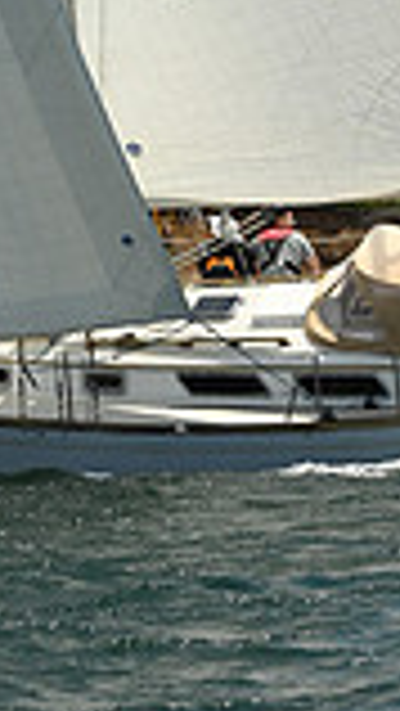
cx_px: 128
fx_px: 5086
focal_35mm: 270
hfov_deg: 4.5
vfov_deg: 7.8
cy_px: -441
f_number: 9
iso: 320
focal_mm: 70
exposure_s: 1/1000
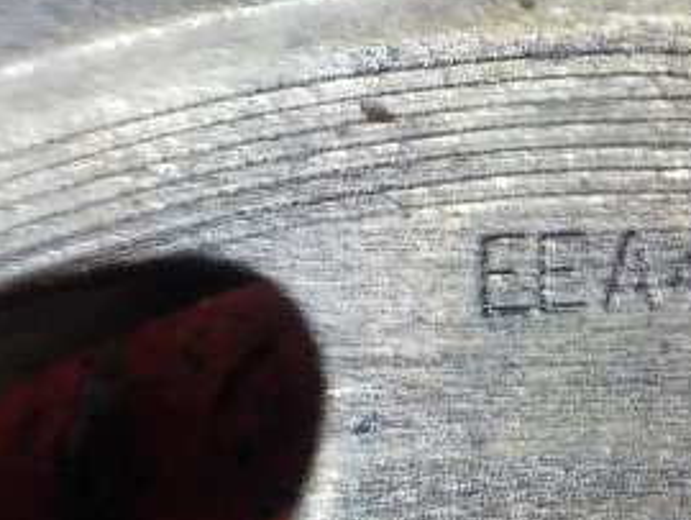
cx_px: 770
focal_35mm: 71
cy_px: 292
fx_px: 1419
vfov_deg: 20.7
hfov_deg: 25.3
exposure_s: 1/13
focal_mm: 4.1
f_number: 3.3
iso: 400
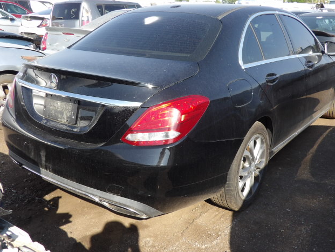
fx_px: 329
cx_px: 172
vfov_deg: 41.8
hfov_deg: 53.9
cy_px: 124
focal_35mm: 34
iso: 100
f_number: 3.6
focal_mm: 5.9
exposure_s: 1/406
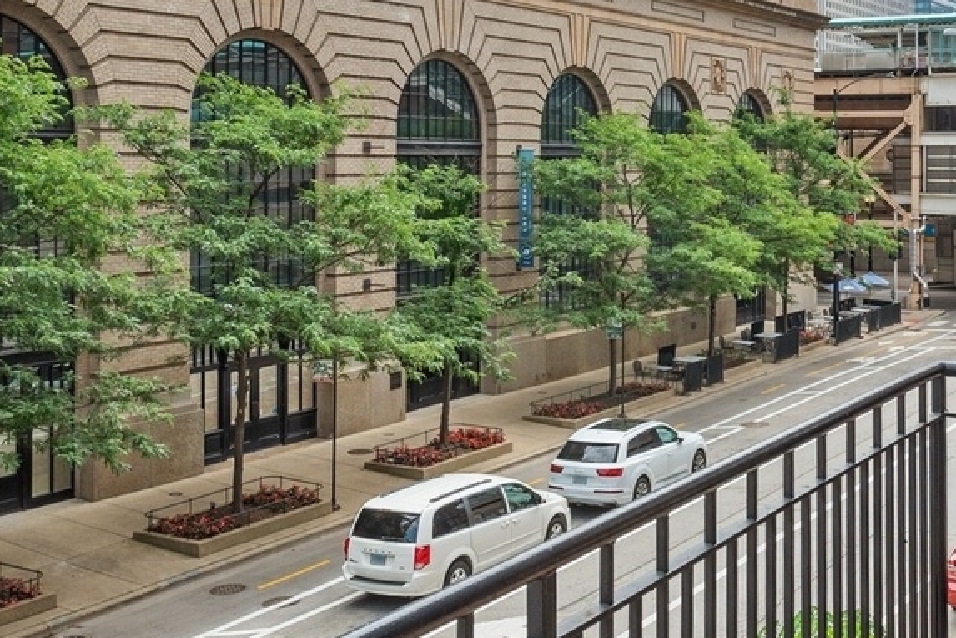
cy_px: 170
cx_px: 651
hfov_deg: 40.5
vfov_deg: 27.7
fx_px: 1275
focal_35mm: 48
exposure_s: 1/200
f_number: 8
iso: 100
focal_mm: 17
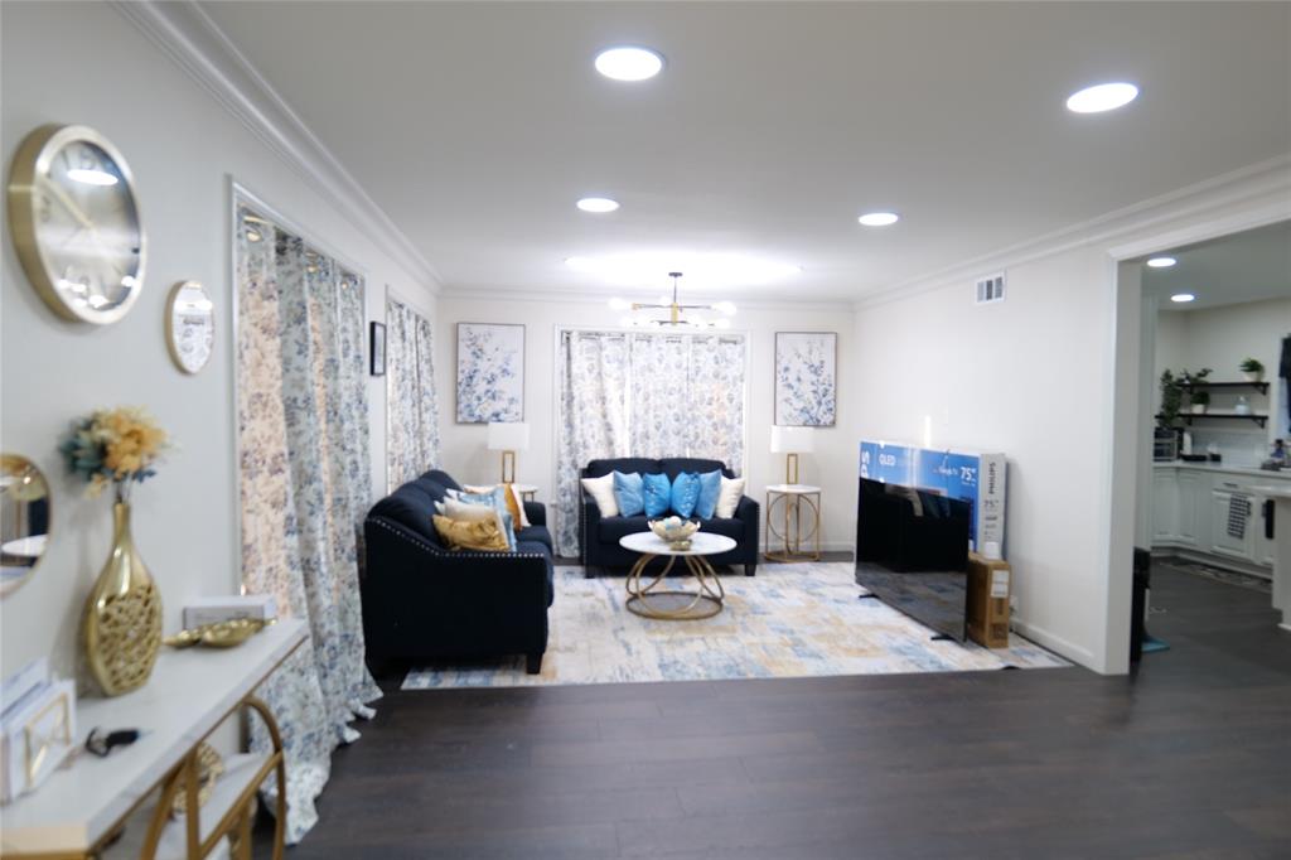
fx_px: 717
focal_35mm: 20
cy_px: 430
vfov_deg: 61.9
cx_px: 646
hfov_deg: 84.0
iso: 640
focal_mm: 20
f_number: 3.5
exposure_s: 1/60
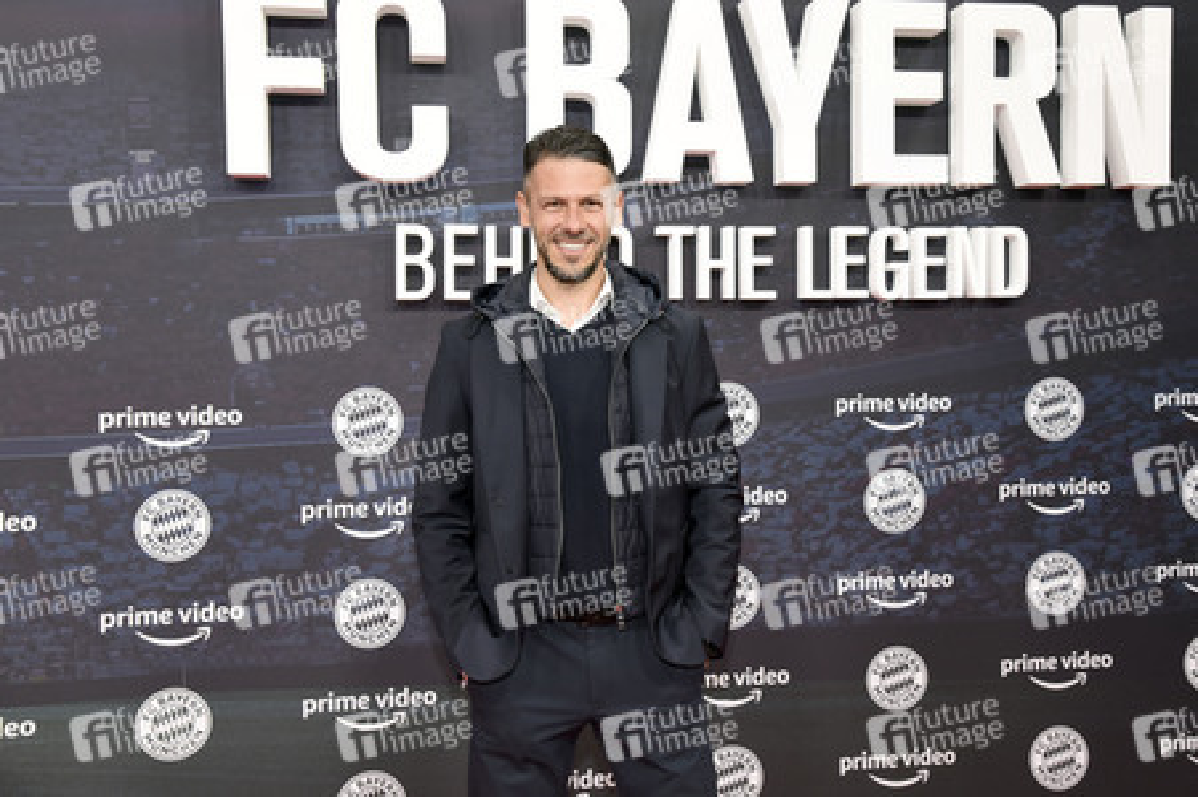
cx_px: 599
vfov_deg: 35.0
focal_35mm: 38
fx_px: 1264
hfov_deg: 50.7
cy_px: 398
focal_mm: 38
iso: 1600
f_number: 6.3
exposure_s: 1/125
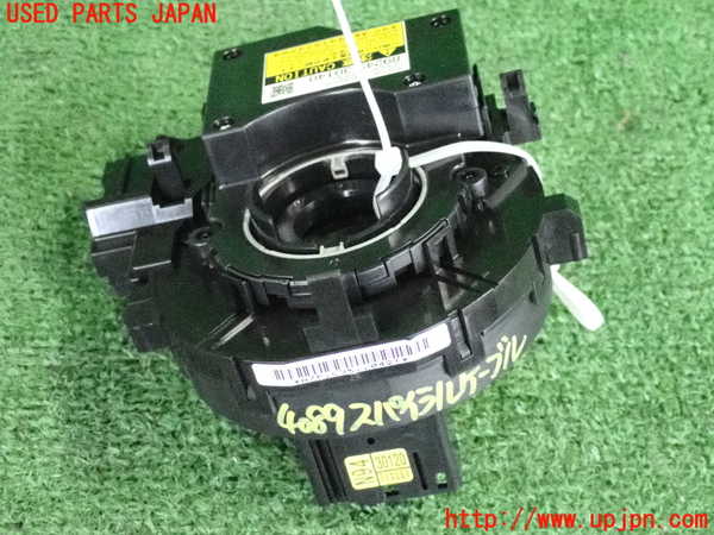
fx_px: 1382
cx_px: 357
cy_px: 268
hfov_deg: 29.0
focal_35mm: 67
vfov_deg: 21.9
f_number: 3.8
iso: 8000
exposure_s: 1/125
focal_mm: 11.88
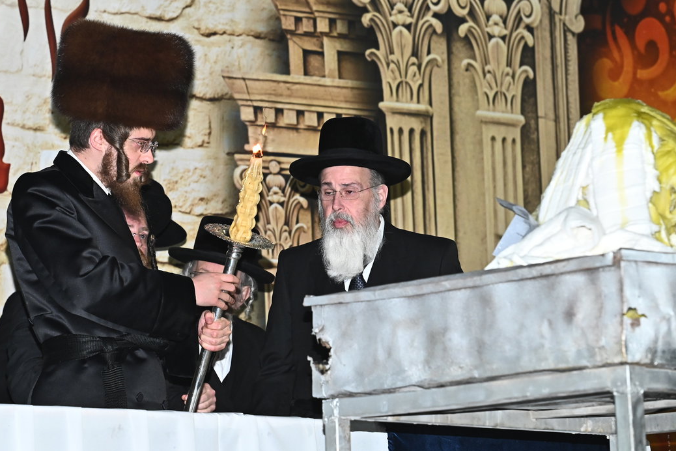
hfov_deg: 11.3
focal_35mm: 182
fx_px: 3417
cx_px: 250
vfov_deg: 7.5
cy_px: 159
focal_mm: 135
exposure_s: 1/200
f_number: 6.3
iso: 2500
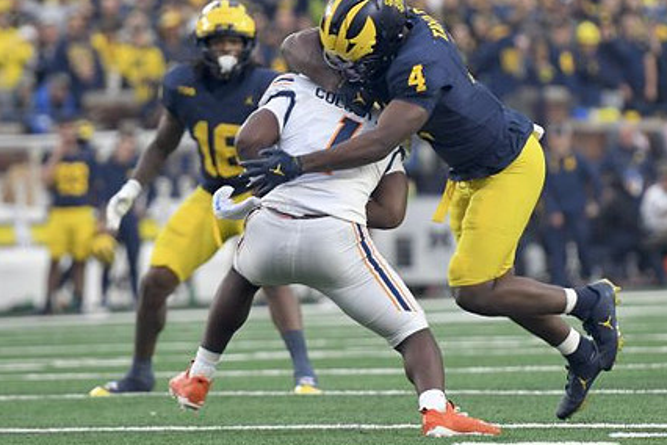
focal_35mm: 408
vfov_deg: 3.4
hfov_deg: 5.1
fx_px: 7559
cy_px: 191
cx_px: 376
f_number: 2.8
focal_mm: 200
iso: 1000
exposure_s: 1/1000
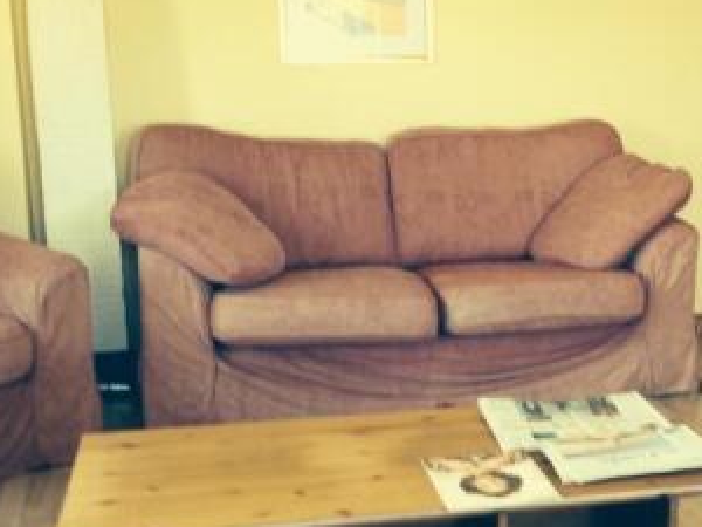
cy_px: 350
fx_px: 1379
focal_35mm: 68
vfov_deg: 21.5
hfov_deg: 28.2
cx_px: 523
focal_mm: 4.28
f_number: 2.4
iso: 50
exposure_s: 1/20
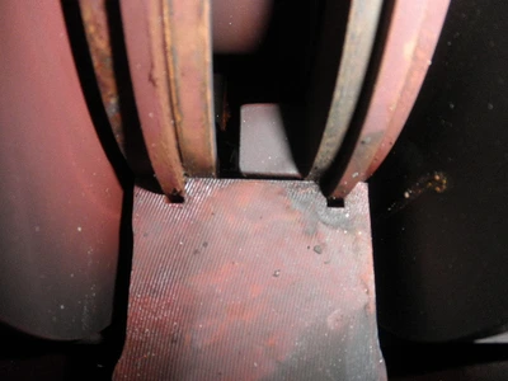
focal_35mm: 28
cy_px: 190
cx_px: 254
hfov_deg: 63.4
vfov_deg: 49.7
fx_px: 411
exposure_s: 1/30
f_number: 8.5
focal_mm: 5
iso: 200
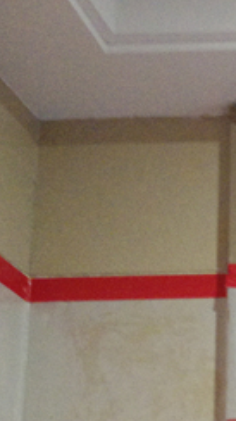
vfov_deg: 21.6
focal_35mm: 93
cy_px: 473
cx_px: 624
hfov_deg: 10.5
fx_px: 1036
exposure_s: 1/25
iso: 3445
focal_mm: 3.96
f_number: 1.8
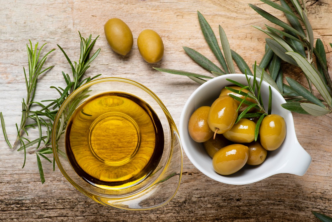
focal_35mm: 100
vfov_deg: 13.7
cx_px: 166
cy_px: 111
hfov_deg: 20.4
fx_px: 922
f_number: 16
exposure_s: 1/200
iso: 100
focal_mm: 100
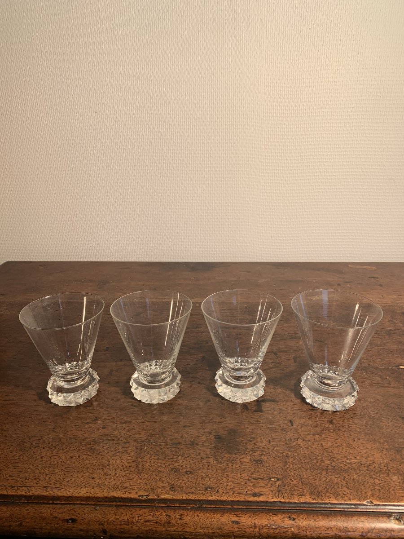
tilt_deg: -20.7
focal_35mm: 26
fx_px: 405
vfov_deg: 67.3
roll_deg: +0.8
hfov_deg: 53.1
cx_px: 202
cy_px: 270
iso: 25
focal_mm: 4.25
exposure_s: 1/123
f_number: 1.8
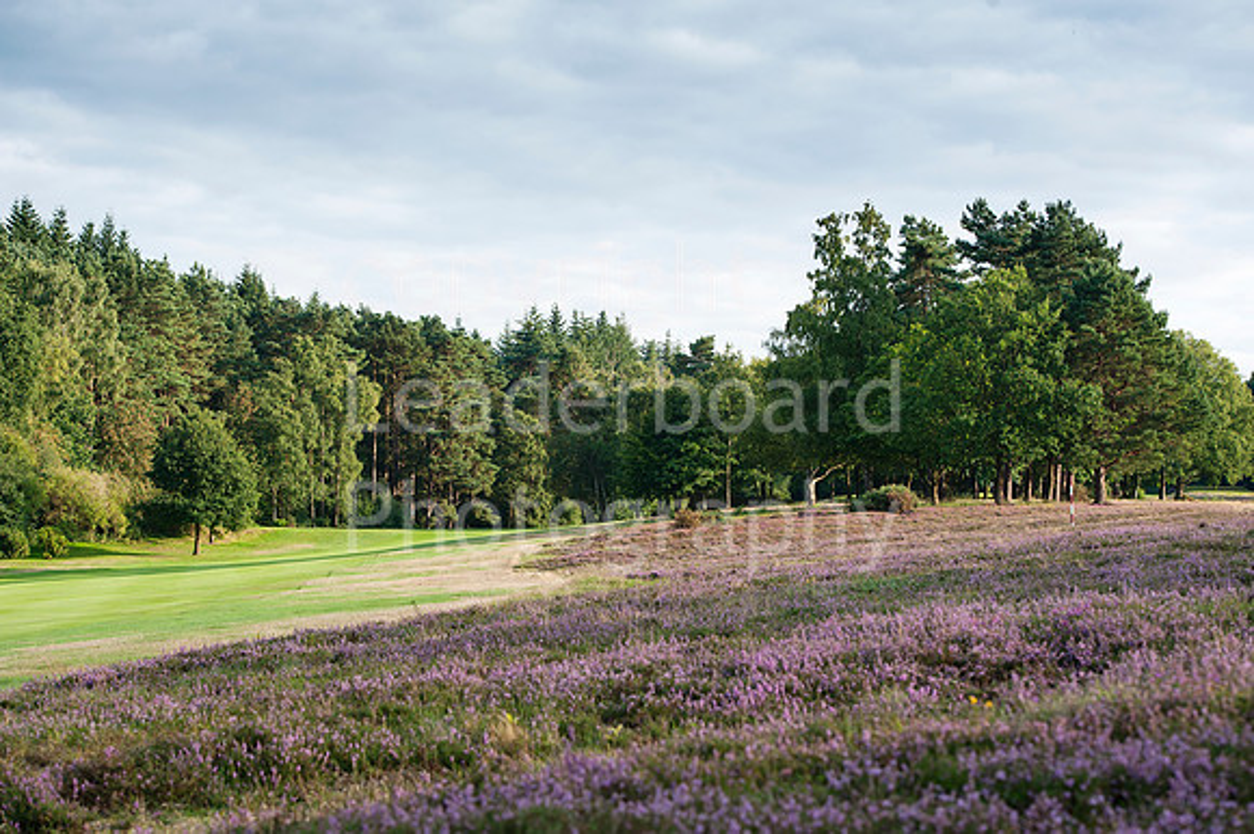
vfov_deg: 16.1
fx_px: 2959
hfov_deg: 23.9
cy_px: 417
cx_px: 627
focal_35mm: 85
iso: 500
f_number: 7.1
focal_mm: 85
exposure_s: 1/500
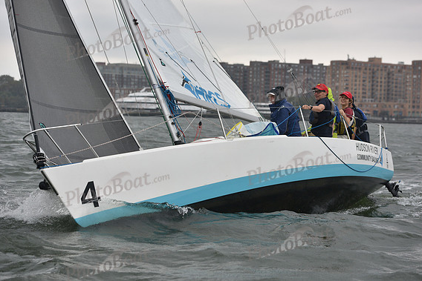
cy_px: 138
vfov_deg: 14.1
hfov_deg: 21.0
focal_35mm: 97
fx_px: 1137
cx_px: 209
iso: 320
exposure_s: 1/800
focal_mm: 95
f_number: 5
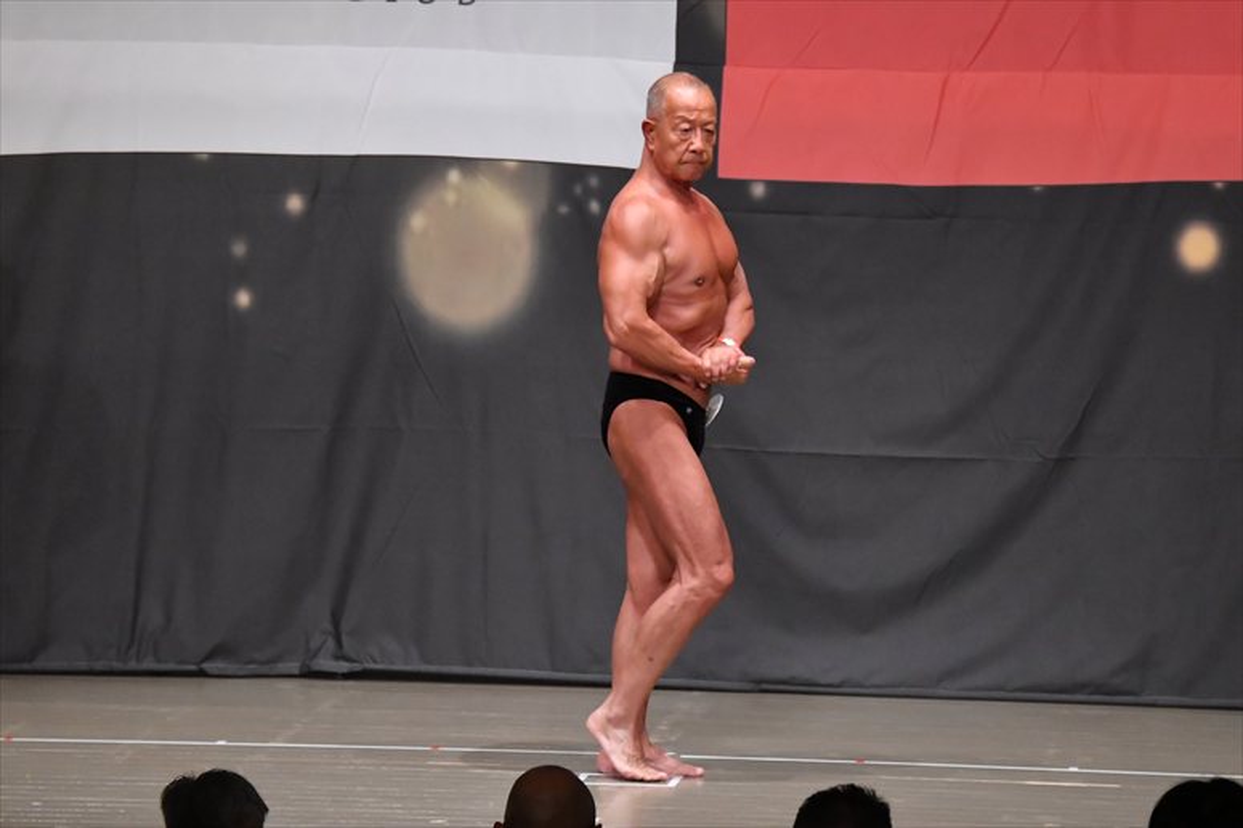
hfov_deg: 9.2
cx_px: 622
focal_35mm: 225
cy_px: 414
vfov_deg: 6.1
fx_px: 7765
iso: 6400
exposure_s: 1/400
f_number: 5.6
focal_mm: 150
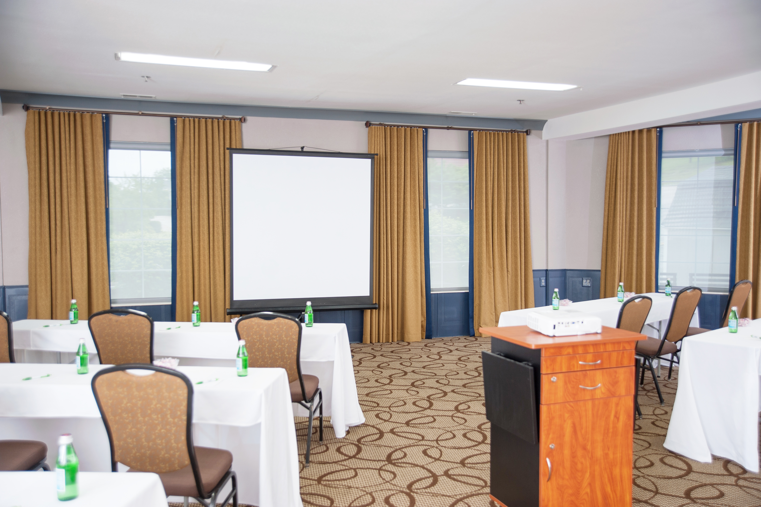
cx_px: 380
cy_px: 254
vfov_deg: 37.8
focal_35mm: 35
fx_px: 739
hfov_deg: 54.5
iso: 200
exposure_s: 1/40
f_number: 3.2
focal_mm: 35
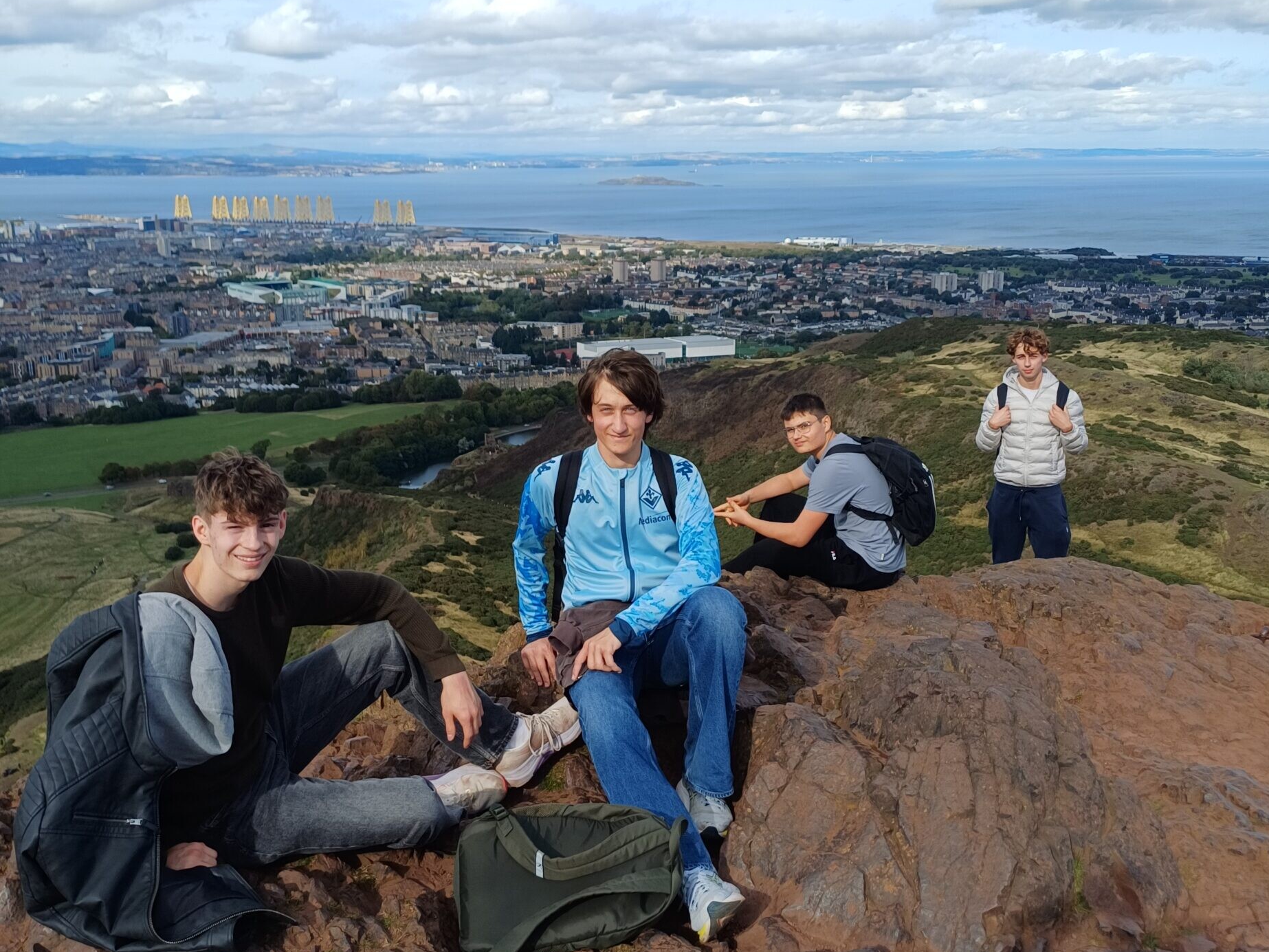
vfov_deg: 53.1
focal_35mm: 26
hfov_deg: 67.3
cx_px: 626
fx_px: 953
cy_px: 476
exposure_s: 1/1095
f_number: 1.8
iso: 50
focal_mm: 4.65
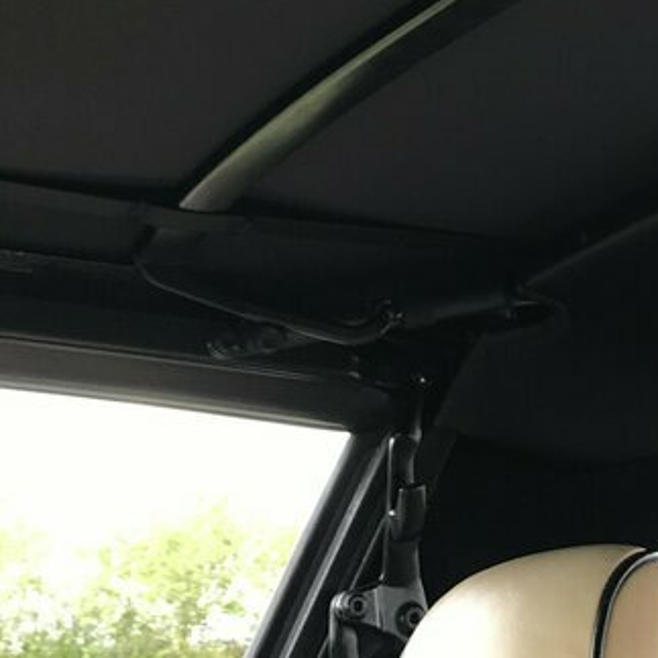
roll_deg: +0.9
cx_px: 636
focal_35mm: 92
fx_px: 1979
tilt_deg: +19.5
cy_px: -43
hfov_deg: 18.5
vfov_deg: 18.3
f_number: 1.8
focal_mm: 3.99
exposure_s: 1/119
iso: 20
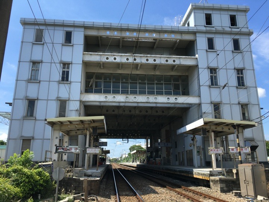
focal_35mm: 29
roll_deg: +0.5
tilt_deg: +15.8
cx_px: 134
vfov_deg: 48.2
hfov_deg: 61.7
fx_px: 225
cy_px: 101
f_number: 2.2
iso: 25
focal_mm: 4.15
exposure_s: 1/1026
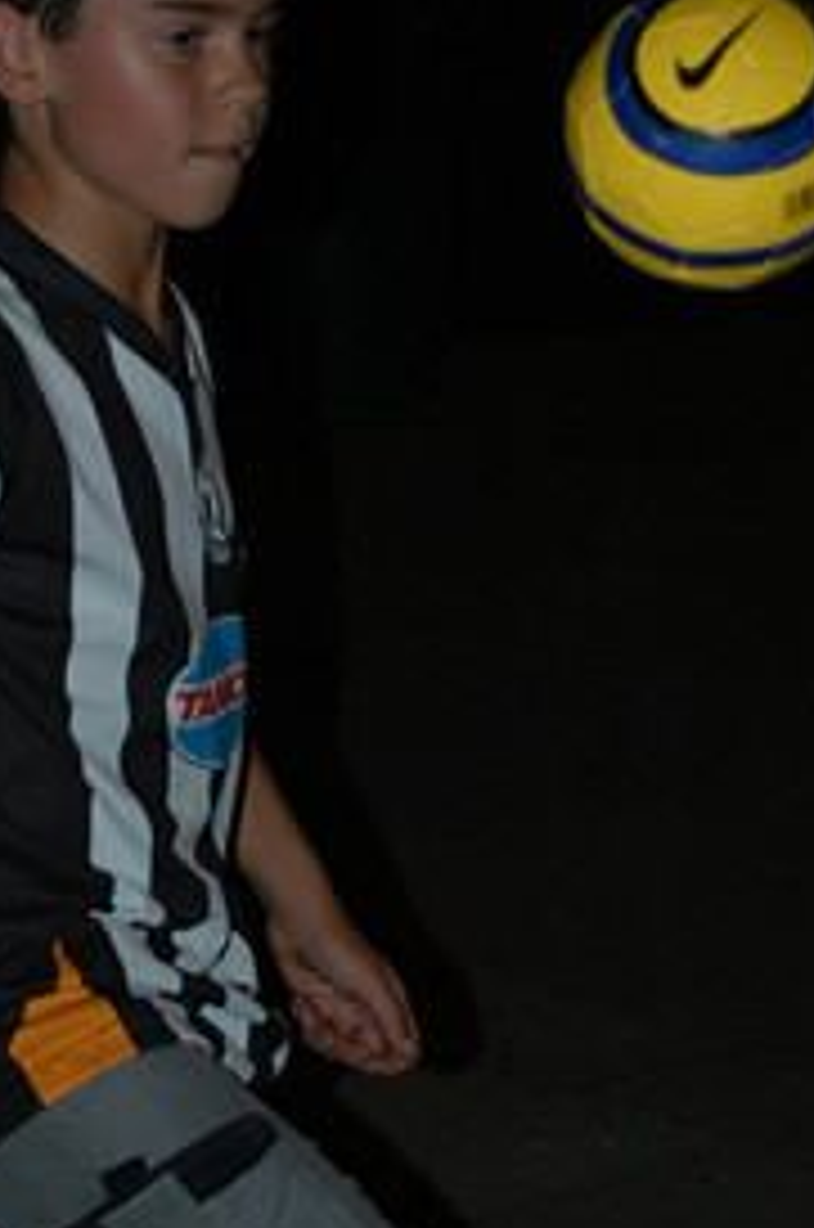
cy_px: 684
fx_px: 5475
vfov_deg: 12.8
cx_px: 358
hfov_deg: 8.5
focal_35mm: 161
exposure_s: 1/60
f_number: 5.3
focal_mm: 65
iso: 400
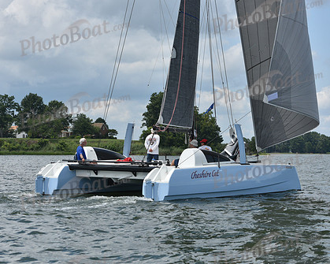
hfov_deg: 21.0
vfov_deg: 16.9
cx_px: 172
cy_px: 138
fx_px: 889
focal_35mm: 91
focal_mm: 70
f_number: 5
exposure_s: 1/3200
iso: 320
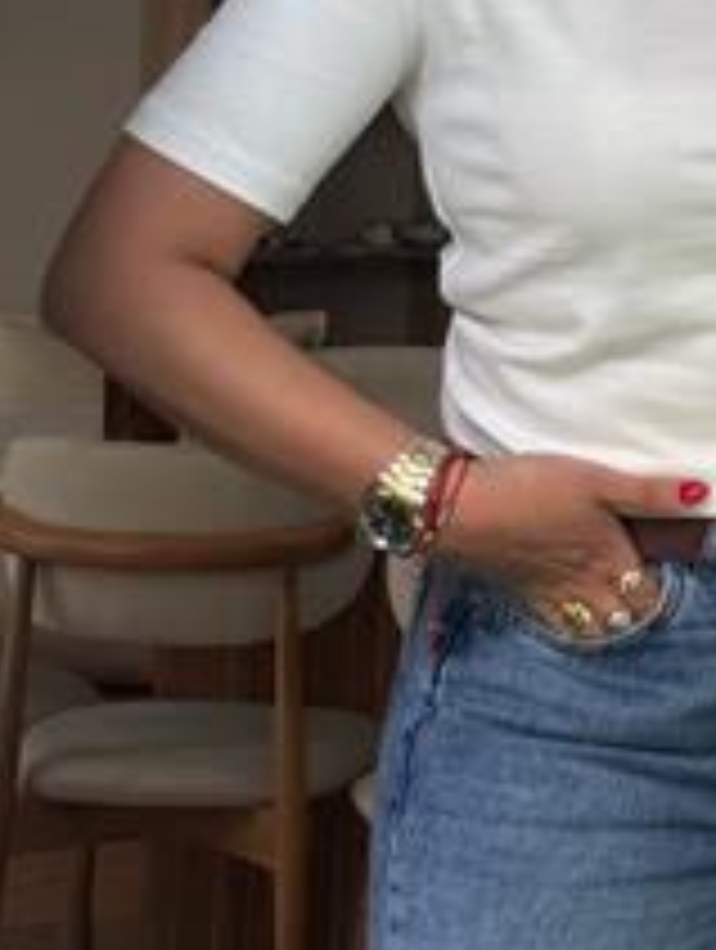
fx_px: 3327
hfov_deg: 12.1
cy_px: 142
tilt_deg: -19.3
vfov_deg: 16.1
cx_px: 752
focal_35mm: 121
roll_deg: -1.6
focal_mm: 6.76
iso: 100
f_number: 1.78
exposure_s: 1/352
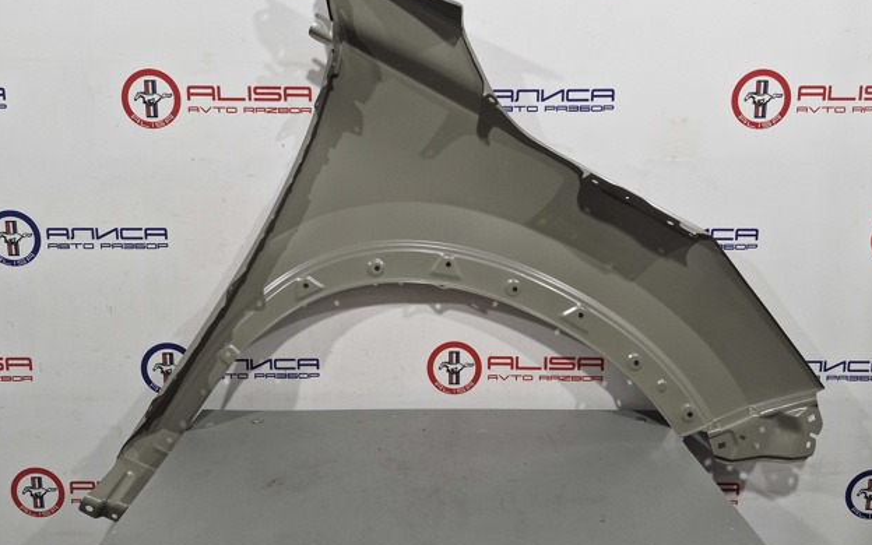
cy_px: 228
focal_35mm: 25
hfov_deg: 72.5
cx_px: 443
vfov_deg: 49.1
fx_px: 594
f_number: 1.8
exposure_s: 1/100
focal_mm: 5.54
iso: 160
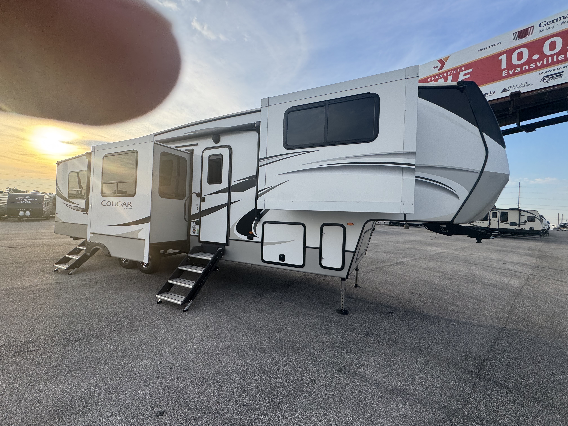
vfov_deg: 85.7
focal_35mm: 14
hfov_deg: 102.1
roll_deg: -3.6
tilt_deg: -0.3
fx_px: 230
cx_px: 284
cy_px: 213
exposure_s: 1/414
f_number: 2.2
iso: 40
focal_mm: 2.22
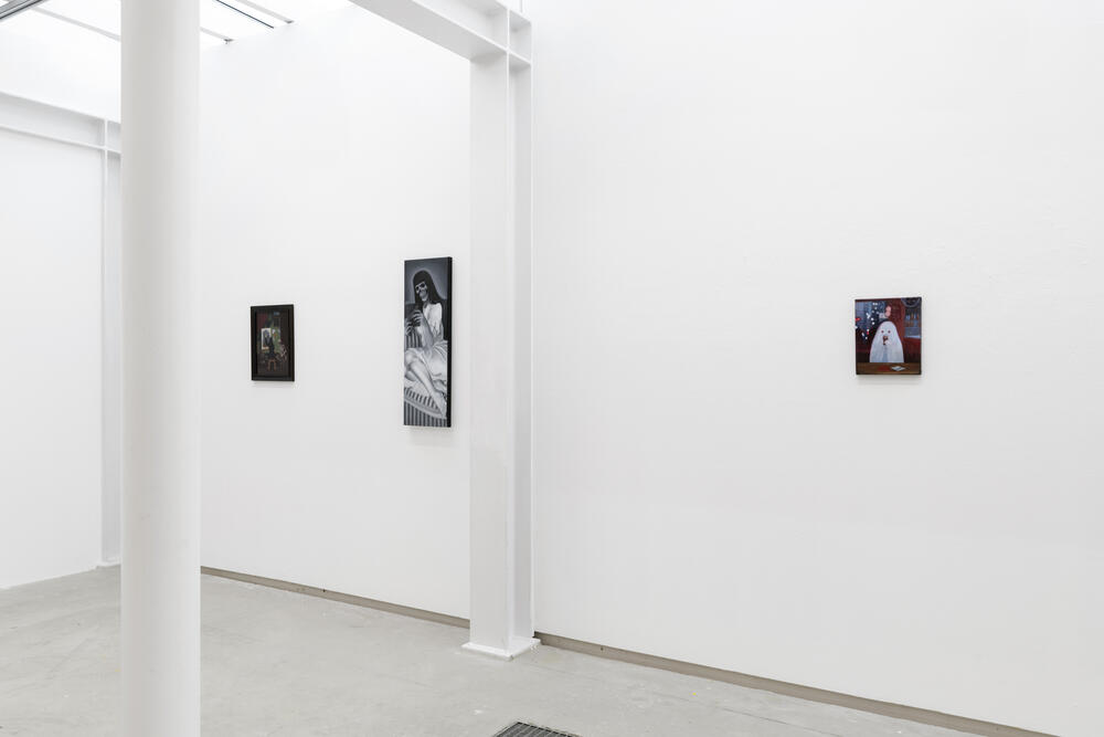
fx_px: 828
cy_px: 368
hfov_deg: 67.4
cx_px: 552
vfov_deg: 47.9
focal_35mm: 27
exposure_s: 1/10
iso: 100
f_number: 8
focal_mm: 27
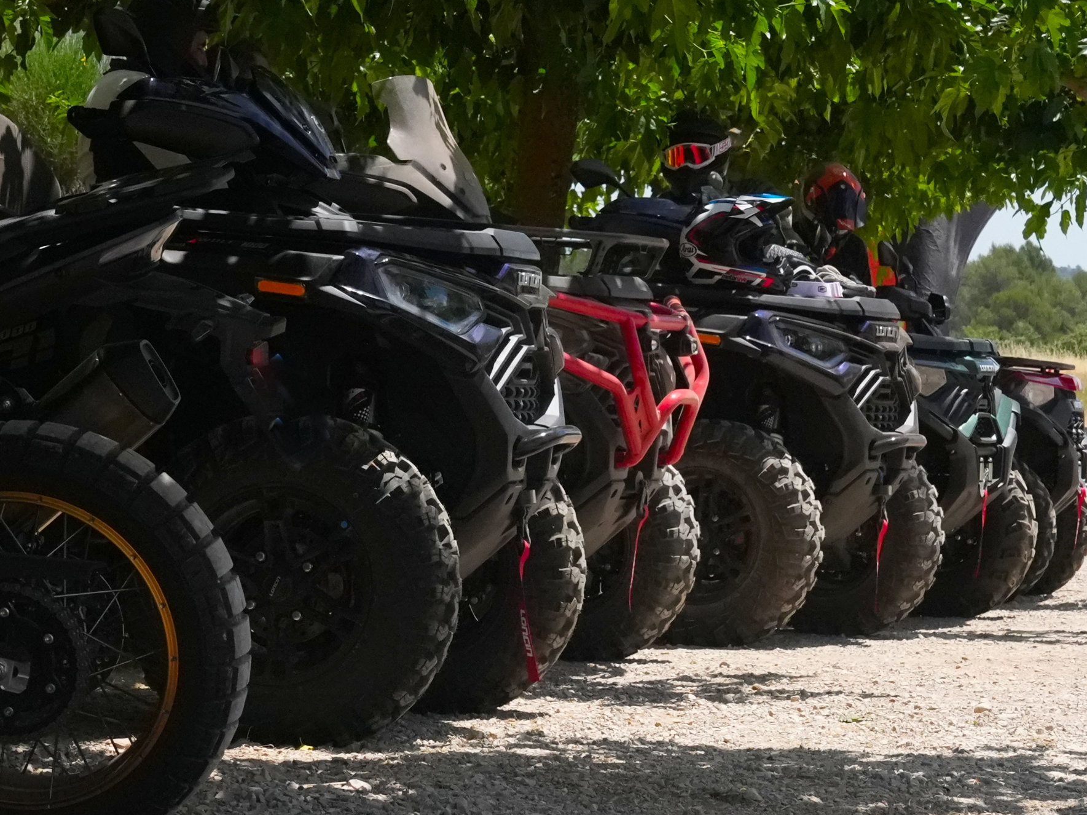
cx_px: 605
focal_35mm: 124
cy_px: 408
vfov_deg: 11.9
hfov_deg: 15.9
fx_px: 3893
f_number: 16
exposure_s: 1/6400
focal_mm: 76
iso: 12800
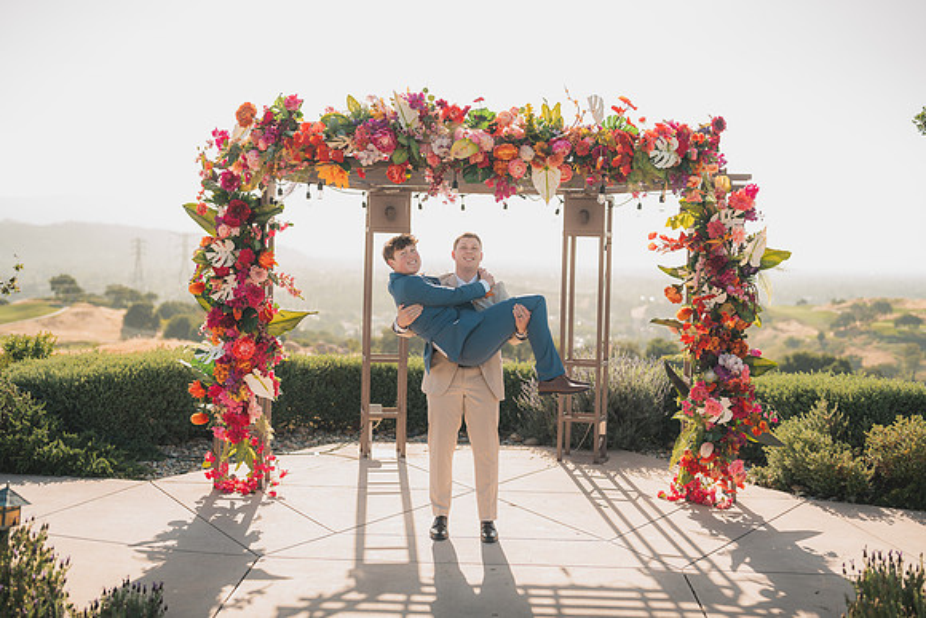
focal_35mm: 50
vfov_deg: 27.0
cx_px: 463
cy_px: 309
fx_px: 1286
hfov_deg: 39.6
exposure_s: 1/1000
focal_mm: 50
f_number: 2
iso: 50
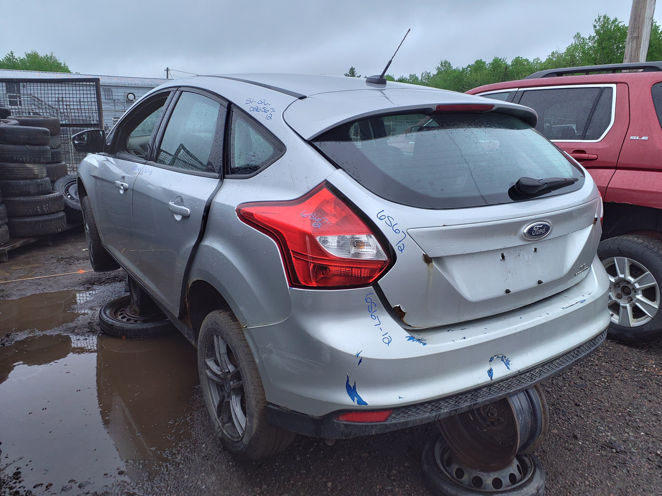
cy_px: 248
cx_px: 331
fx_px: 497
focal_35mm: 26
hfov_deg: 67.3
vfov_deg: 53.1
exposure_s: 1/60
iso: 50
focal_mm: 3.58
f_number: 1.9
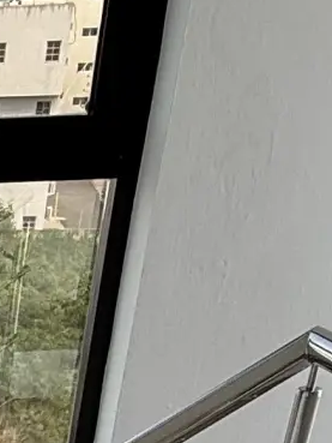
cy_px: 819
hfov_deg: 13.0
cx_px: -363
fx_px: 1240
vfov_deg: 16.6
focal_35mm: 97
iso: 50
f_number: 2.2
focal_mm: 2.22
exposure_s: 1/99
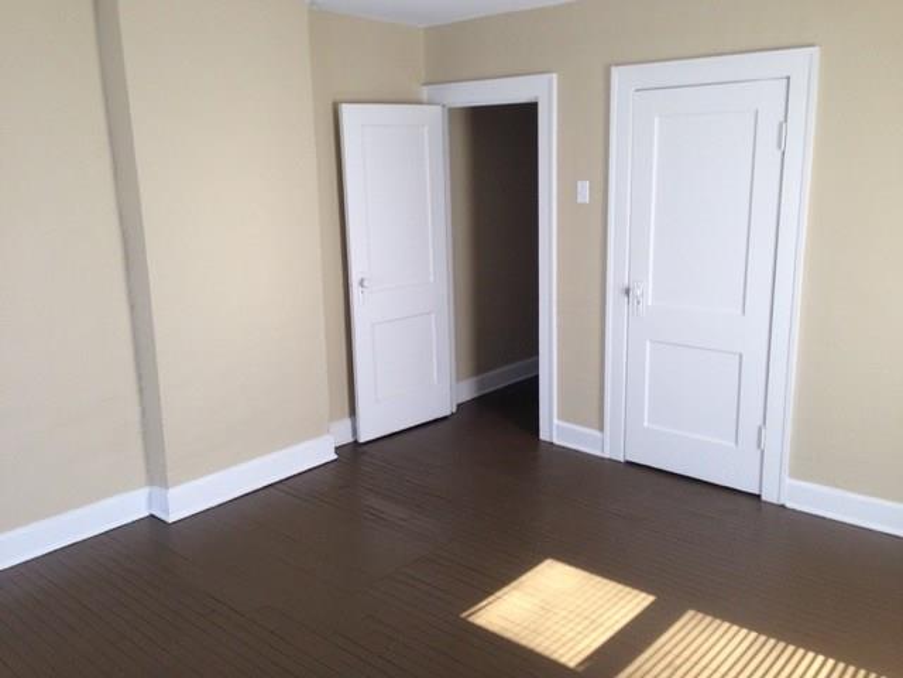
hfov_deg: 55.4
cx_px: 452
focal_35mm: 33
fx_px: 861
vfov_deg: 42.9
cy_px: 339
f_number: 2.4
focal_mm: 4.12
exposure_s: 1/40
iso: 64
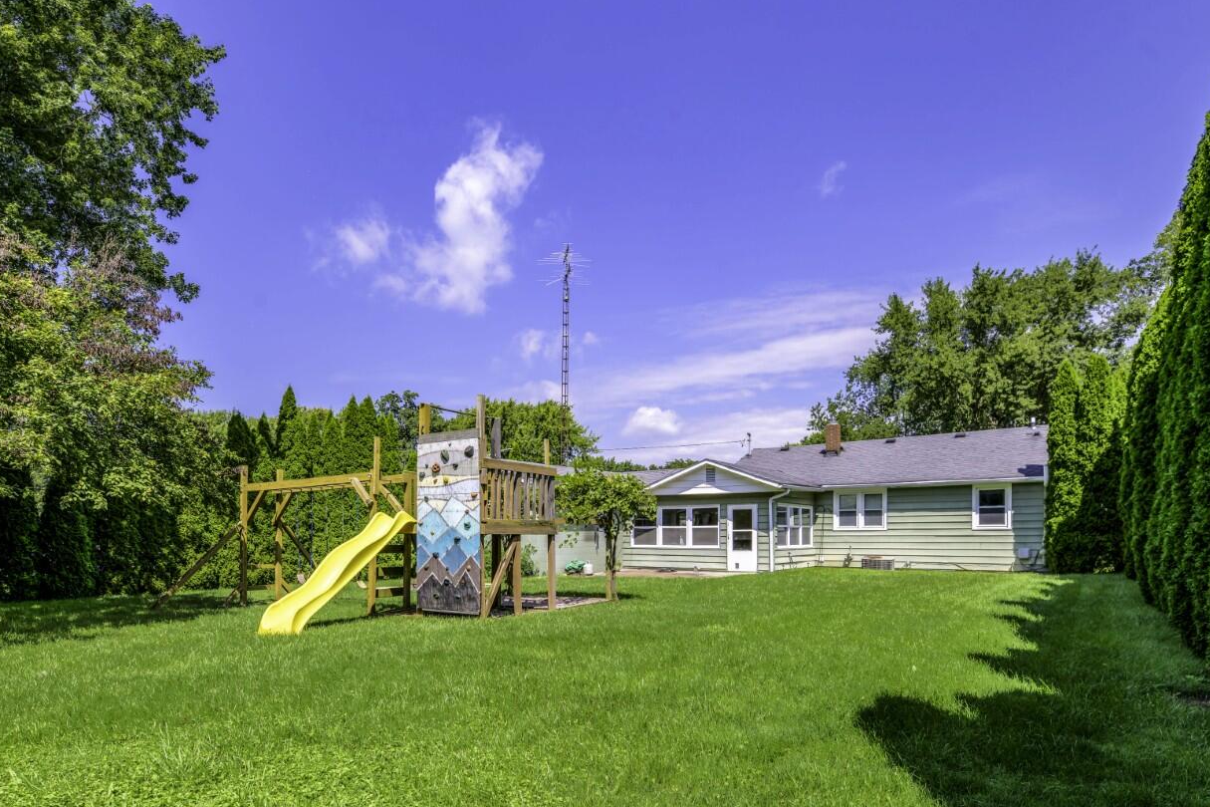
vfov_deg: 60.6
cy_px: 532
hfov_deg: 83.6
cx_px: 528
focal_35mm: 20
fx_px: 672
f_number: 13
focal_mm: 15
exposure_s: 1/500
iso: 100
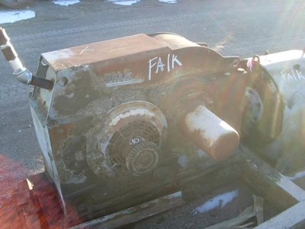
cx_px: 152
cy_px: 114
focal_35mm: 38
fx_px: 335
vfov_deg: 37.7
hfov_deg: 49.0
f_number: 3
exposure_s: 1/125
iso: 80
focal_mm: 6.3
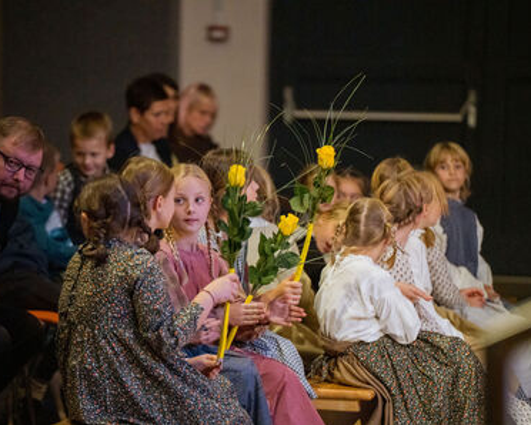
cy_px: 212
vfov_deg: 8.7
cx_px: 233
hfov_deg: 10.8
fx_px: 2799
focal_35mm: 178
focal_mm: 157
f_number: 2.8
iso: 8000
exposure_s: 1/250
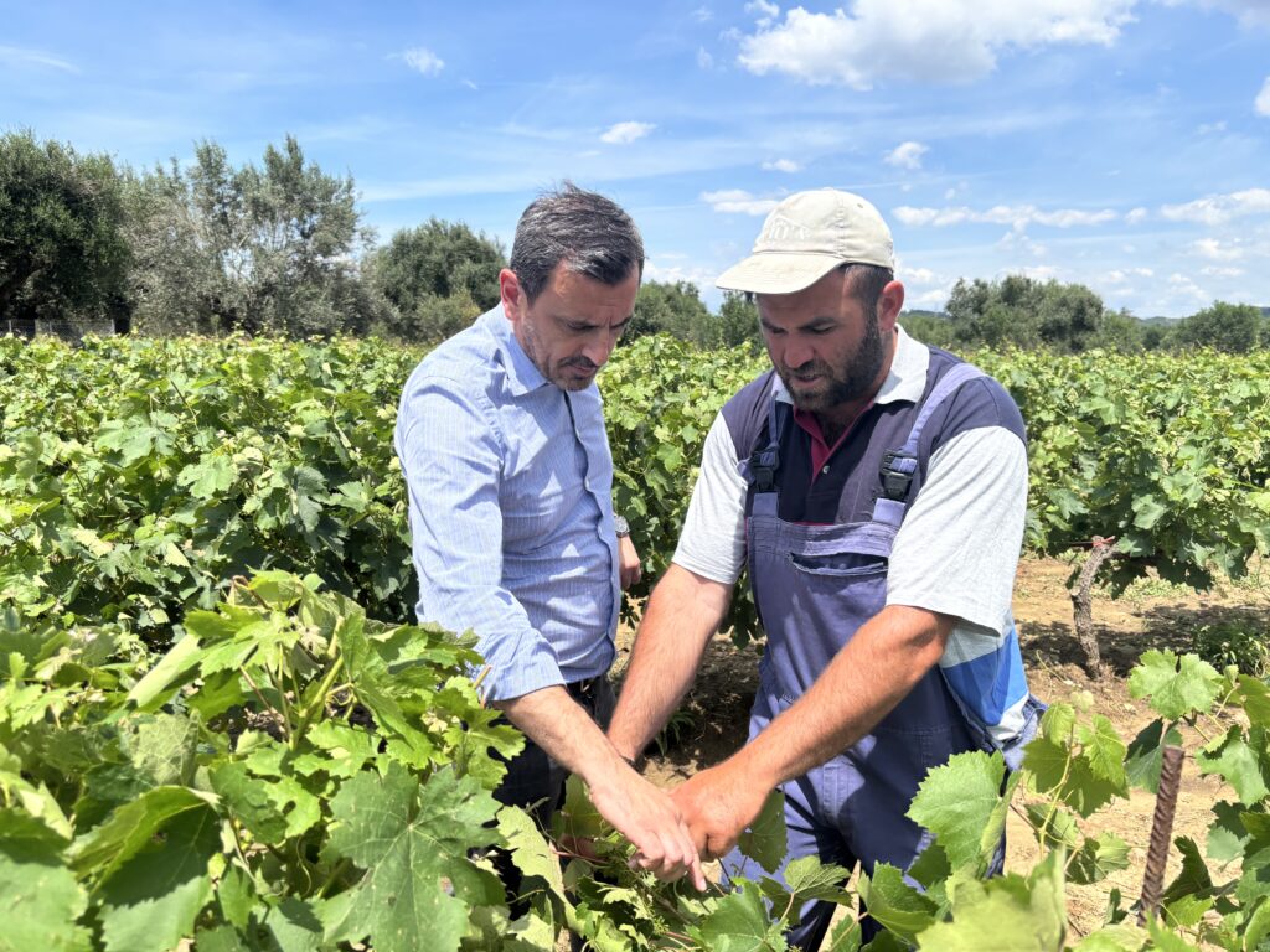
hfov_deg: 67.3
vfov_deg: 53.1
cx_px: 635
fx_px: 954
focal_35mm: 26
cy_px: 476
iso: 50
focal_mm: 5.96
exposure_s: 1/3205
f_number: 1.6
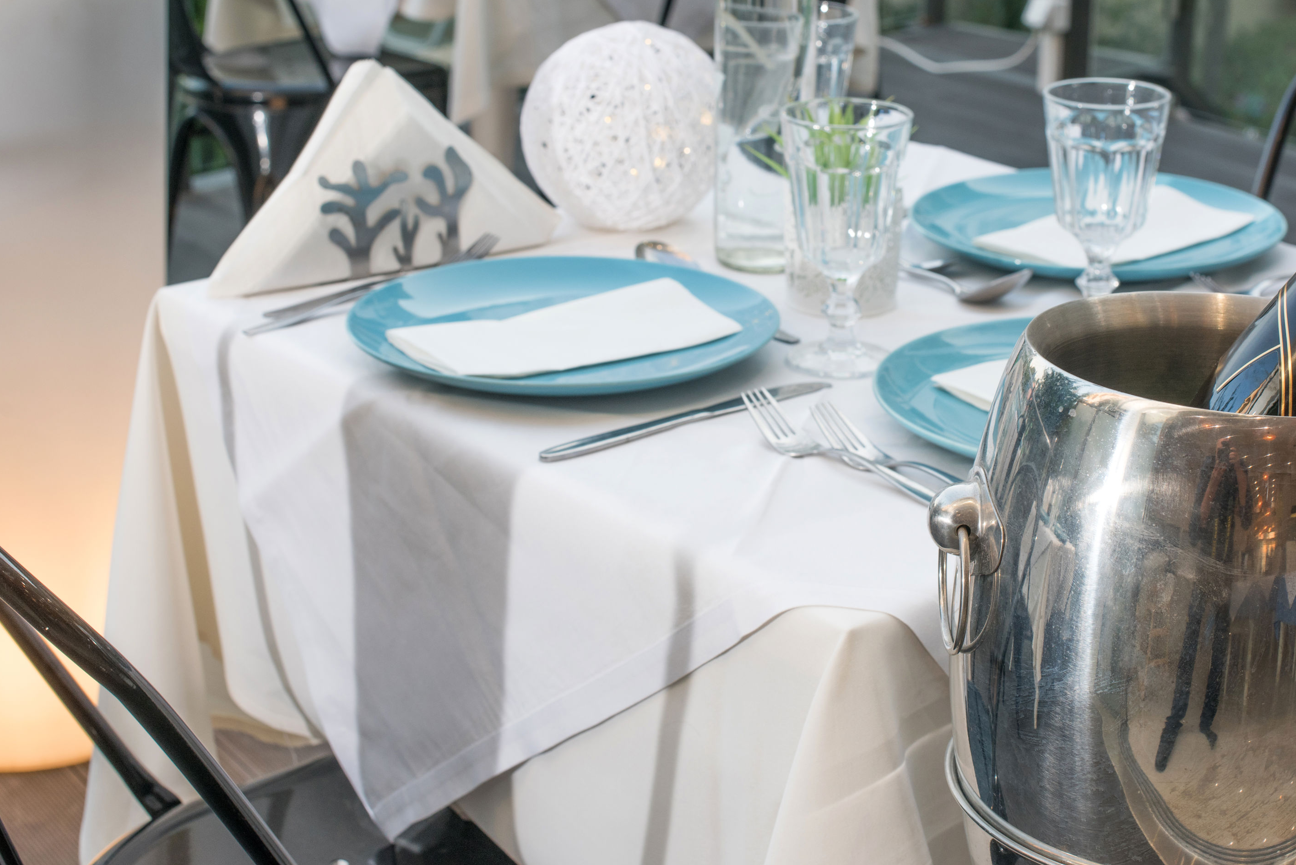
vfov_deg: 20.9
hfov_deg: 30.9
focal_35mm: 65
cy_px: 322
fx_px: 2340
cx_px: 742
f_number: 9
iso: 250
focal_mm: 50
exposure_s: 1/60
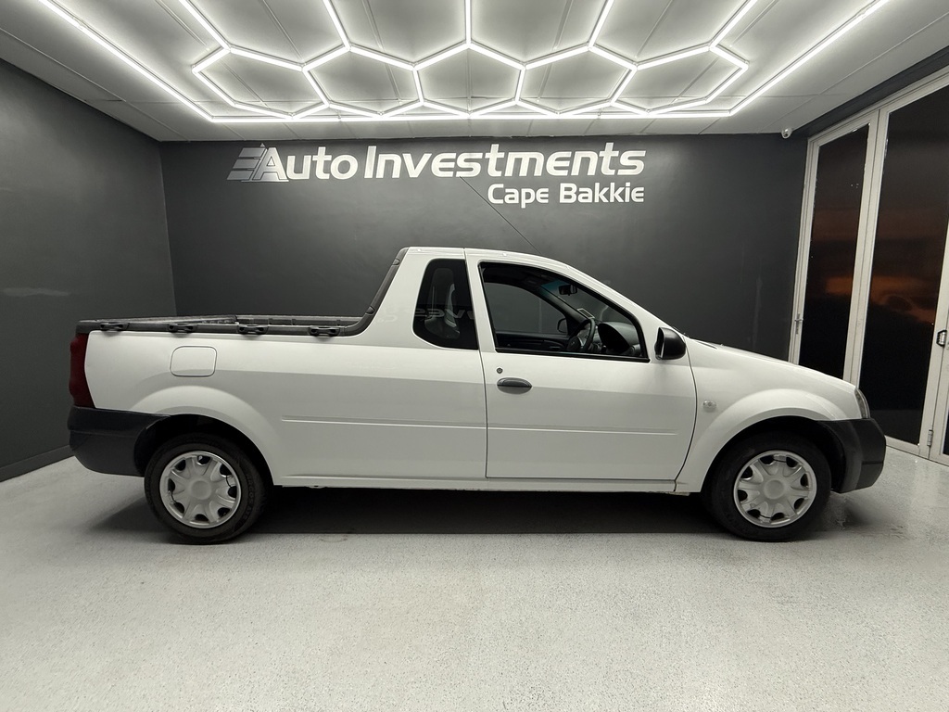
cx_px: 474
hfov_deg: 102.1
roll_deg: +1.3
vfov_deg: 85.7
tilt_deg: -7.0
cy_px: 356
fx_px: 384
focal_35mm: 14
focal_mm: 2.22
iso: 160
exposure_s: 1/100
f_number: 2.2
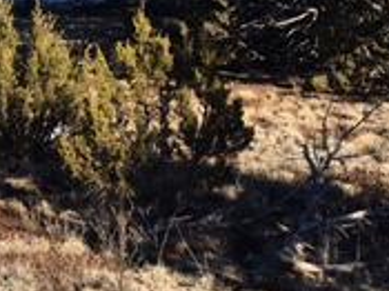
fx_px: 1190
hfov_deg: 17.6
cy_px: -42
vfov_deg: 13.6
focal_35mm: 106
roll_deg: +0.2
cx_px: -93
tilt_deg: +1.0
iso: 25
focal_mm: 4.15
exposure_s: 1/1350
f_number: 2.2
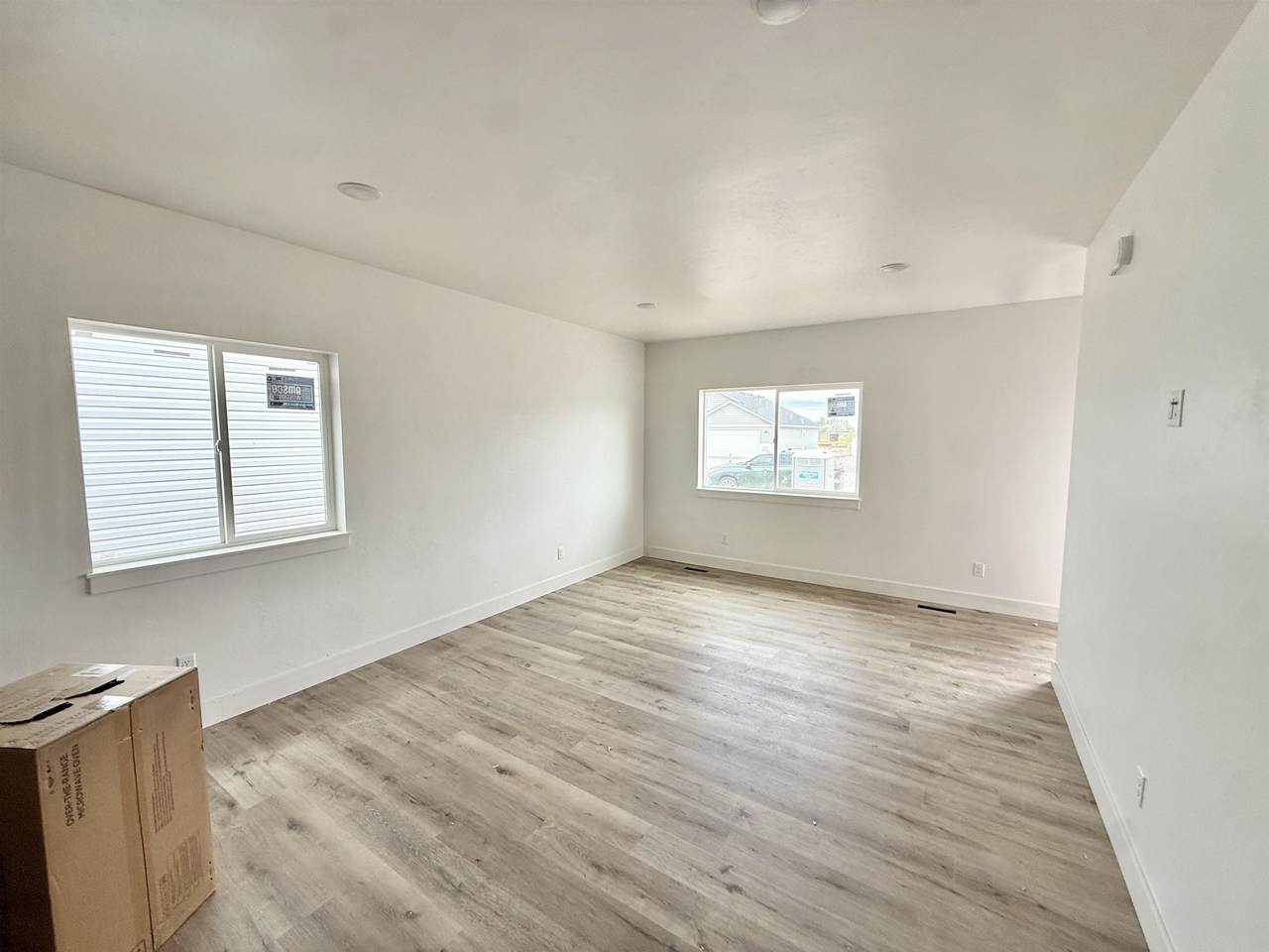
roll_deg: -0.8
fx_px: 513
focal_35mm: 14
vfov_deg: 85.7
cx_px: 634
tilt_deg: -4.4
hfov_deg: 102.1
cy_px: 476
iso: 50
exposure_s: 1/145
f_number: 2.2
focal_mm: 2.22
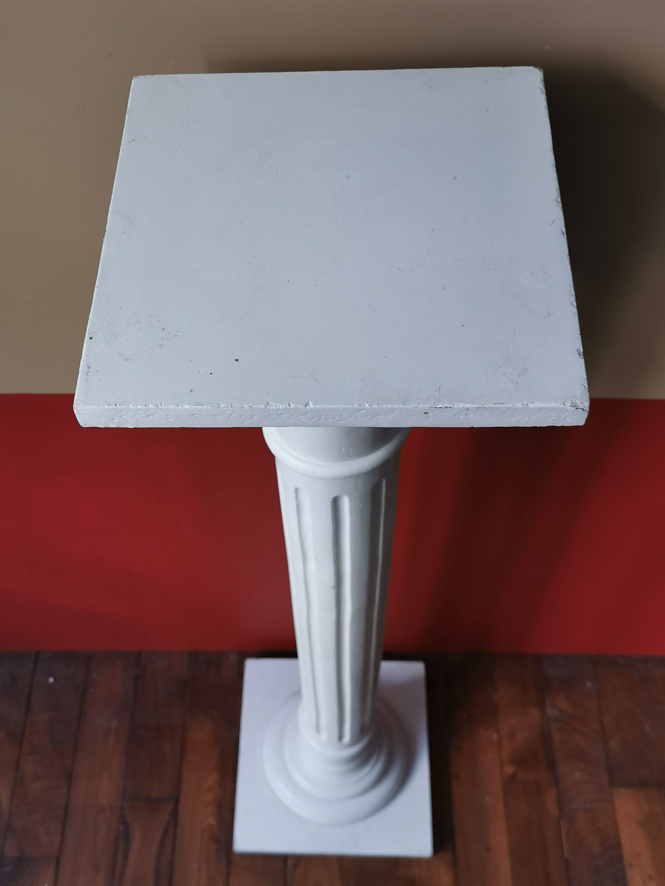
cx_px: 330
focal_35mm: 38
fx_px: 973
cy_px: 443
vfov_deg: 49.0
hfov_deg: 37.7
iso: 125
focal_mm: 5.58
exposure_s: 1/50
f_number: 1.8
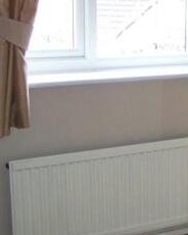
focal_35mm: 94
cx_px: 266
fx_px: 654
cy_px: 111
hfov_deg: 15.3
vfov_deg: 20.4
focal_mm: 6.3
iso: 200
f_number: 2.8
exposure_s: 1/60
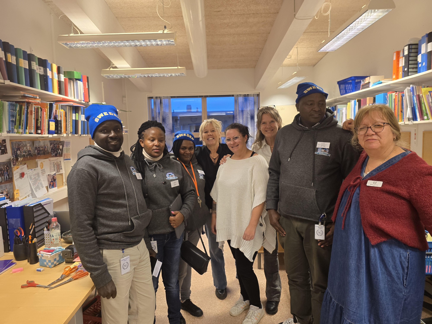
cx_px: 216
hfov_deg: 73.9
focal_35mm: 23
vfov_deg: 58.9
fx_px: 287
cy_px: 162
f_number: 1.7
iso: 320
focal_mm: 6.3
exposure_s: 1/100
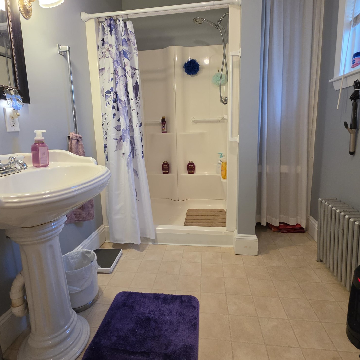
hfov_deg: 80.7
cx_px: 175
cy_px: 167
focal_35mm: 18
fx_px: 212
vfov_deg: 80.6
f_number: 1.9
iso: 250
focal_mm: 2.2
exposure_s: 1/120
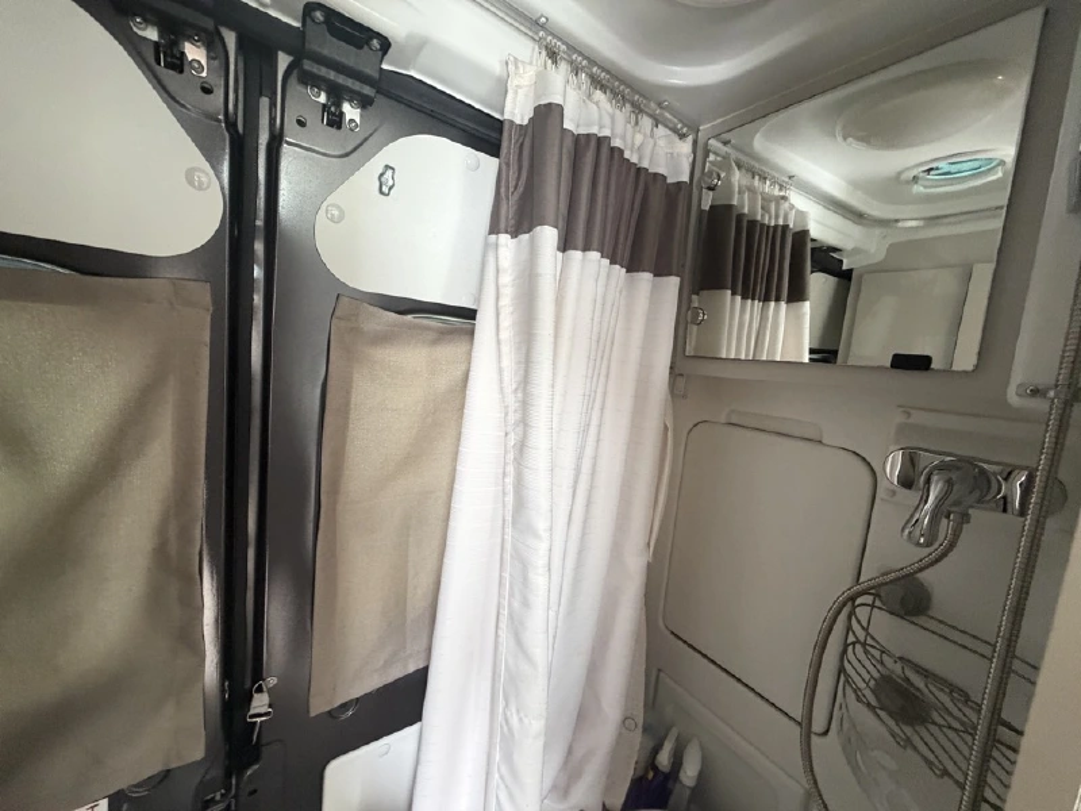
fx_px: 437
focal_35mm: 14
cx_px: 540
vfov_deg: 85.7
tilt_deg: -6.5
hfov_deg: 102.1
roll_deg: -4.6
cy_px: 406
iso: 400
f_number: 2.2
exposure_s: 1/60
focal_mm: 2.22
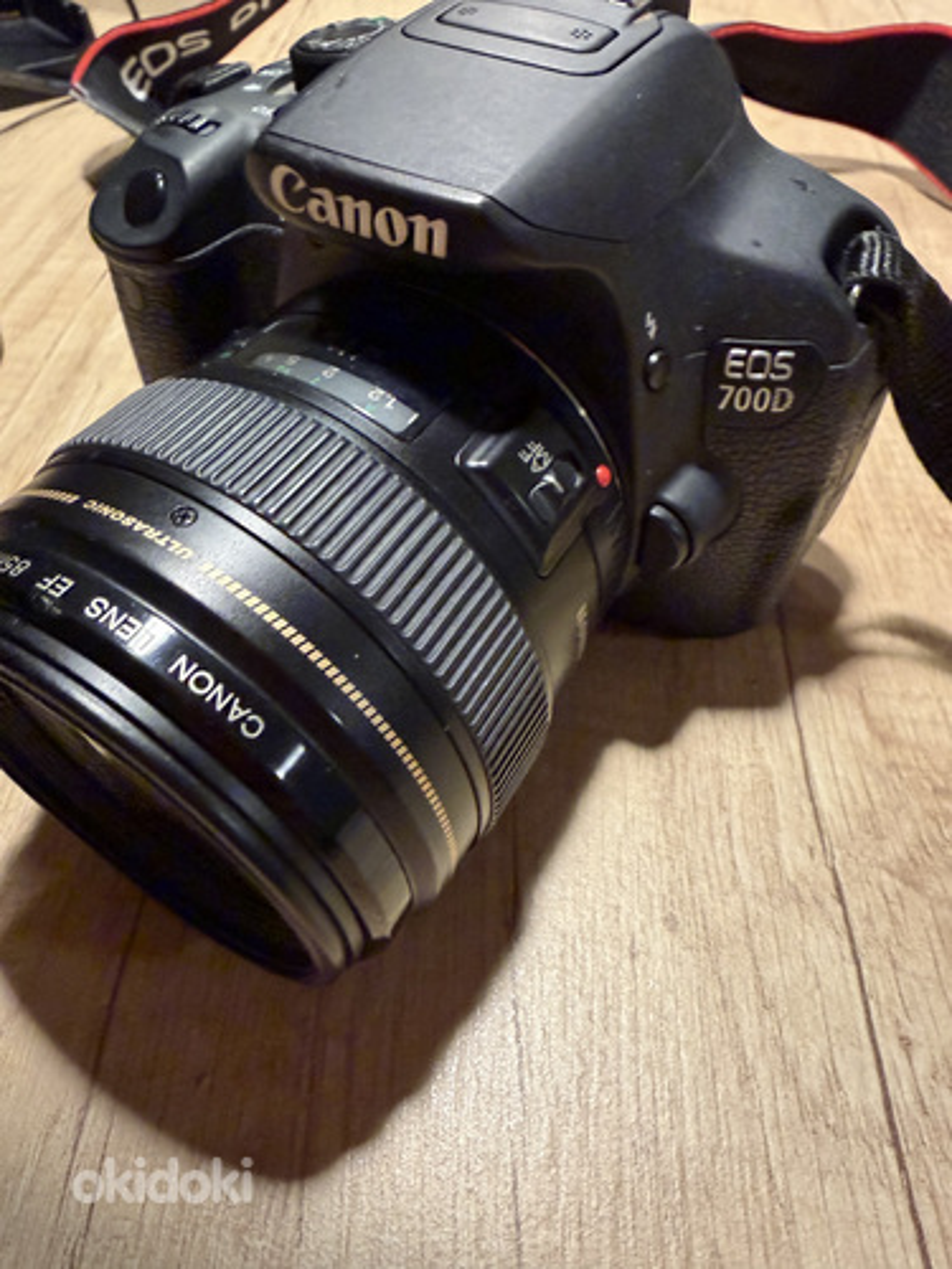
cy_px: 634
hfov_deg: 56.8
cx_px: 476
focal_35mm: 24
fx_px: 880
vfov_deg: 71.6
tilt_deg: -45.6
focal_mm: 2.22
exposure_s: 1/60
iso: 500
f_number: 2.2
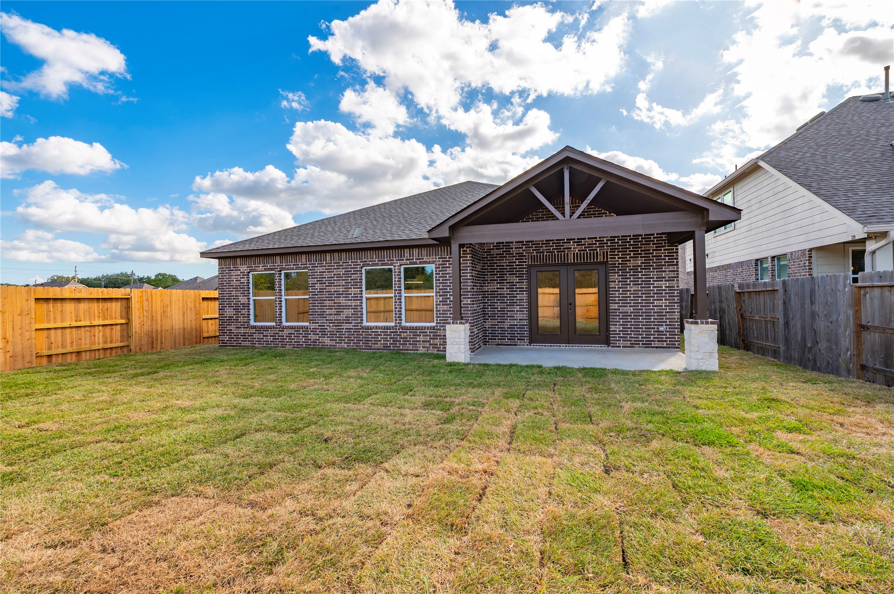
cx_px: 447
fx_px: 397
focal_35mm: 16
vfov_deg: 73.7
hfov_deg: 96.8
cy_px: 297
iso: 125
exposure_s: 1/125
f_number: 11
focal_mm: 16
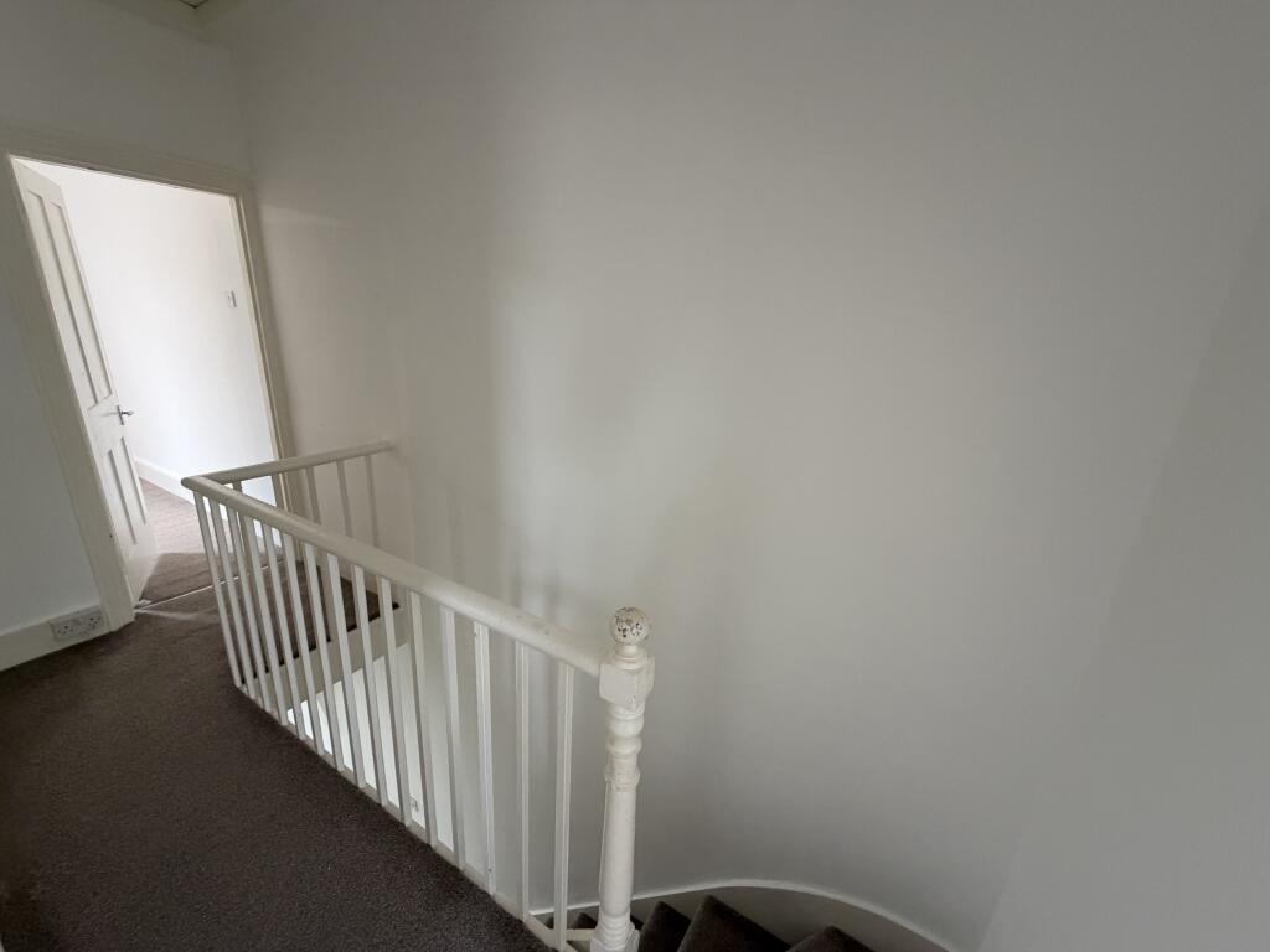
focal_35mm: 14
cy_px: 476
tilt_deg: -17.0
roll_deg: -2.1
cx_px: 635
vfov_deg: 85.7
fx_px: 514
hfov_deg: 102.1
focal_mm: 2.22
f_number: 2.2
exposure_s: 1/112
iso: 320
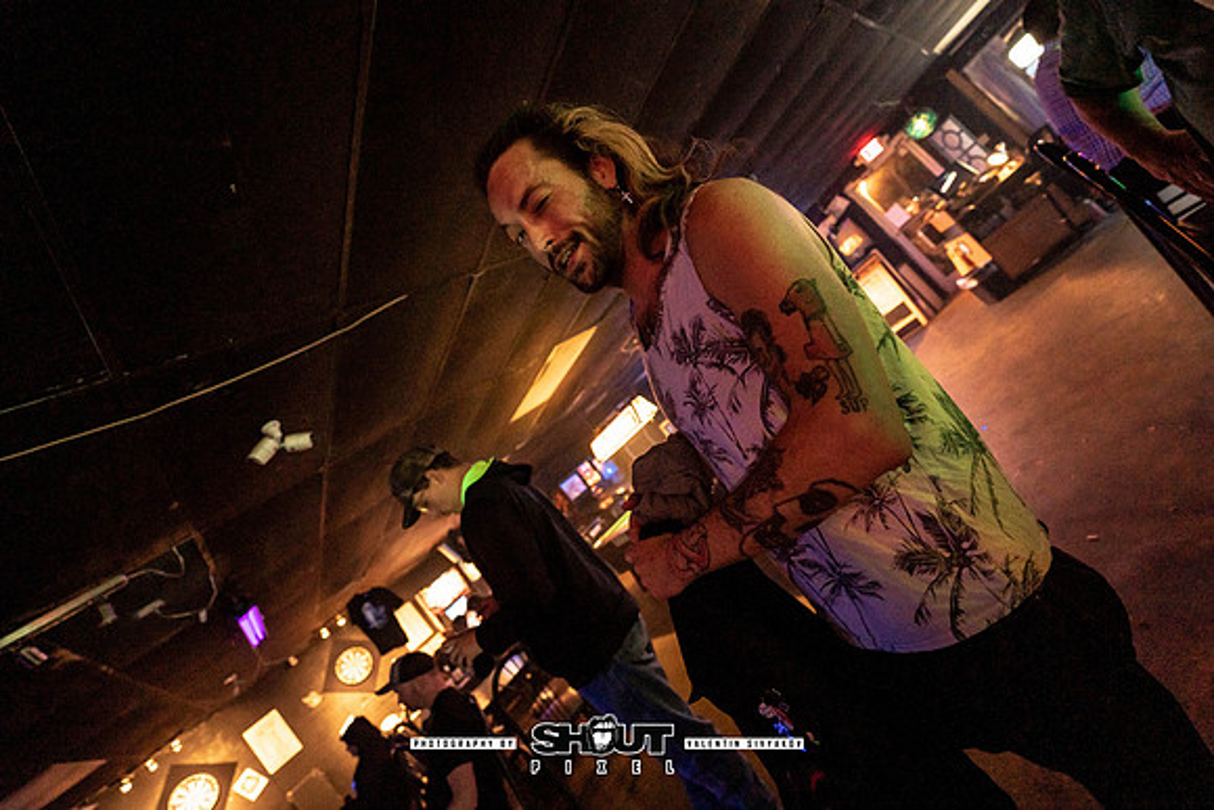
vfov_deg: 81.2
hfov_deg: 104.2
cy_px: 405
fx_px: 472
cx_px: 607
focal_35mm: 14
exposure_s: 1/200
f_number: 2.8
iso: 3200
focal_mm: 14
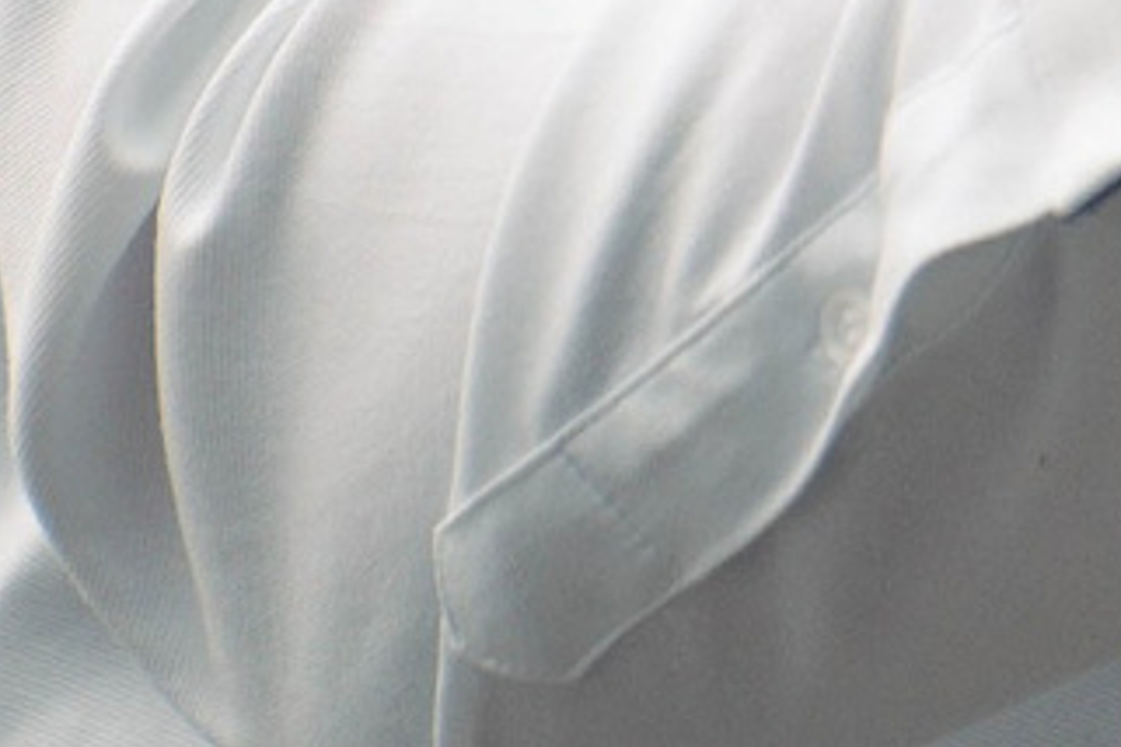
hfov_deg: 1.5
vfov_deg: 1.0
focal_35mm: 1391
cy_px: -1897
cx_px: 4104
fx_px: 43311
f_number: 2.8
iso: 160
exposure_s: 1/500
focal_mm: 150
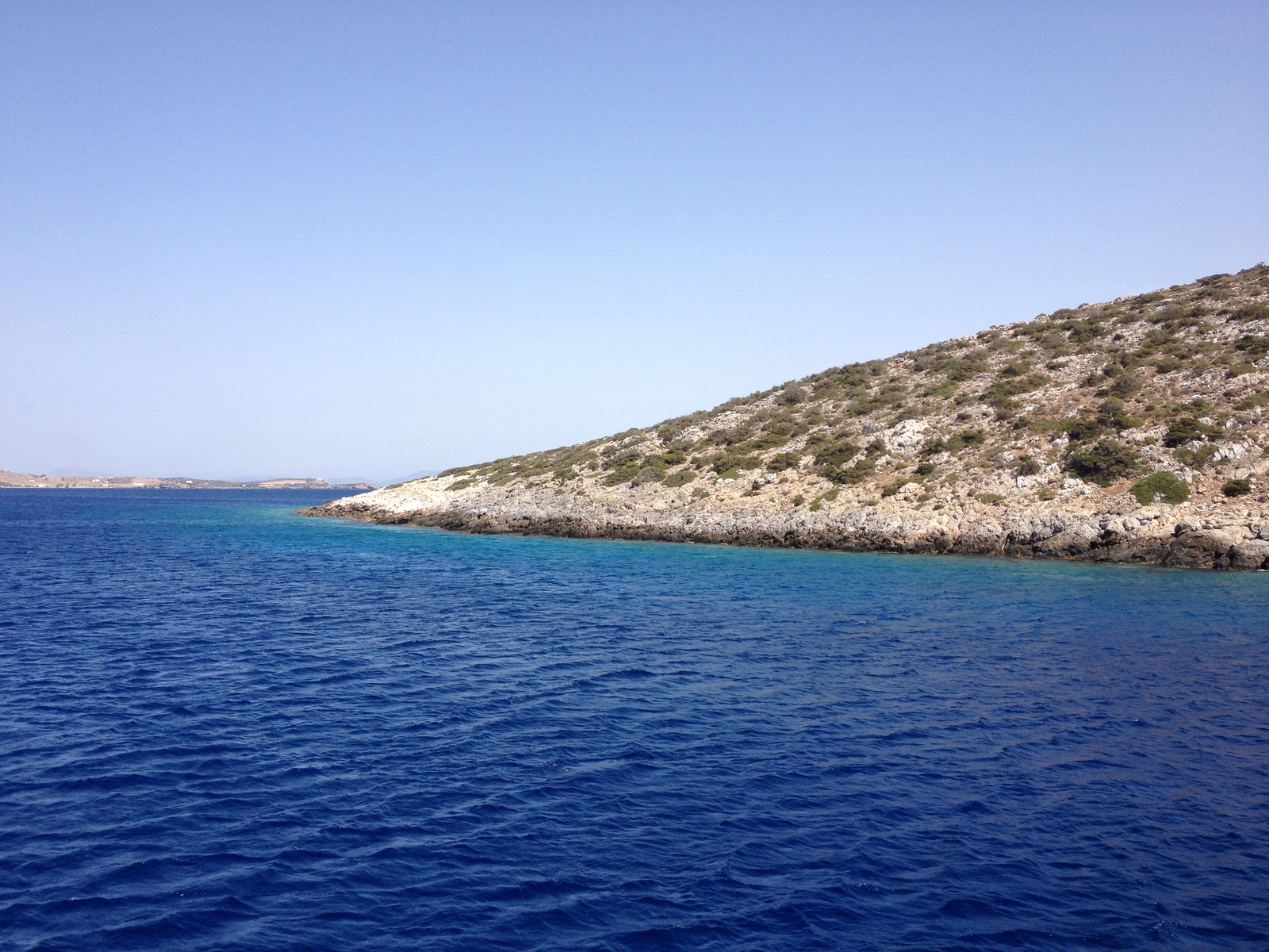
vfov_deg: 40.7
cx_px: 634
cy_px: 476
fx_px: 1283
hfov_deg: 52.6
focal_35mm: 35
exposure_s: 1/1493
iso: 50
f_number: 2.4
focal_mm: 4.28
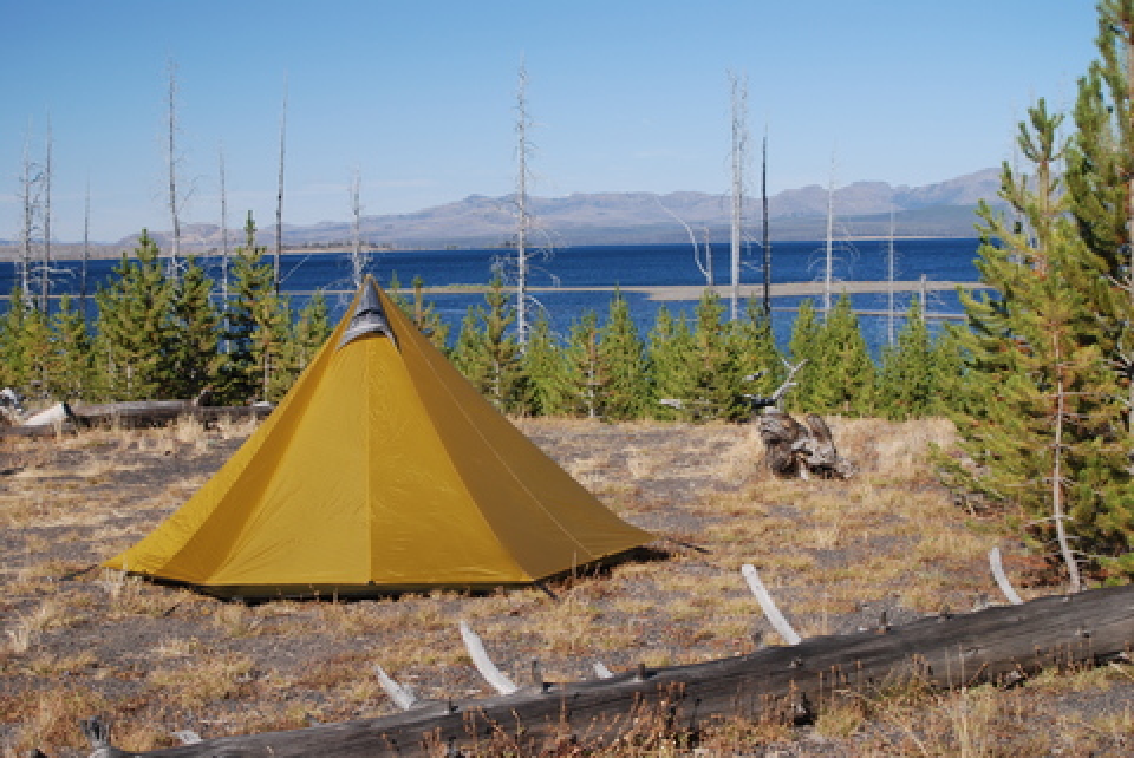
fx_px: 1892
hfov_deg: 33.4
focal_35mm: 60
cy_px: 379
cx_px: 567
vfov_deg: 22.7
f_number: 6.3
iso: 100
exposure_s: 1/125
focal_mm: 40
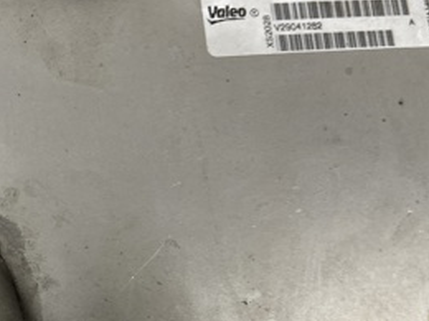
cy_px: 280
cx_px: -16
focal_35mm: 64
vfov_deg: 22.5
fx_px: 793
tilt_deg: -79.9
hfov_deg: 28.1
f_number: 1.8
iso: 100
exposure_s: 1/100
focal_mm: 4.25
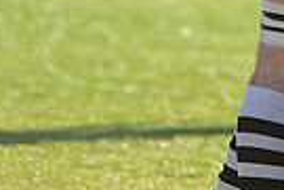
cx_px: 595
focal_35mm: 839
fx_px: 6618
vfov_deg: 1.6
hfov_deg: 2.4
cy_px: -191
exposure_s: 1/640
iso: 320
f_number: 2.8
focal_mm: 195
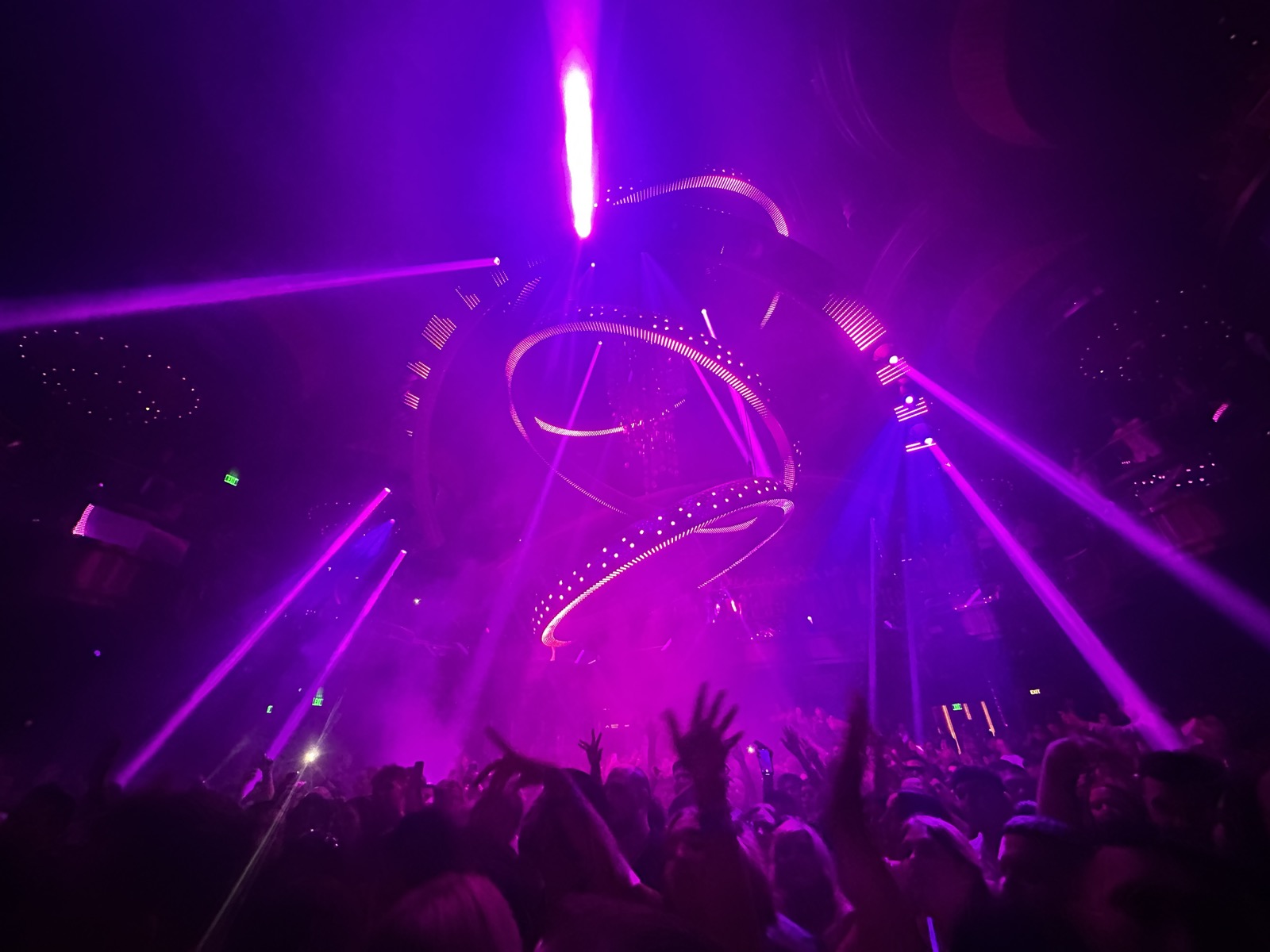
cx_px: 635
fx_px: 514
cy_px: 476
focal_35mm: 14
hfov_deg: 102.1
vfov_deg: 85.7
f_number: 2.2
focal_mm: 2.22
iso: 800
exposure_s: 1/40
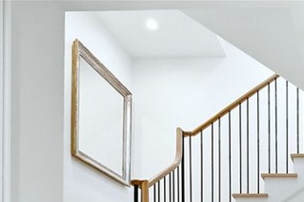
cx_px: 354
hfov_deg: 35.5
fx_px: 380
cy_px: 324
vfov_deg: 22.7
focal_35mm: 45
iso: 640
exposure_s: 1/200
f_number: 5.6
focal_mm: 14
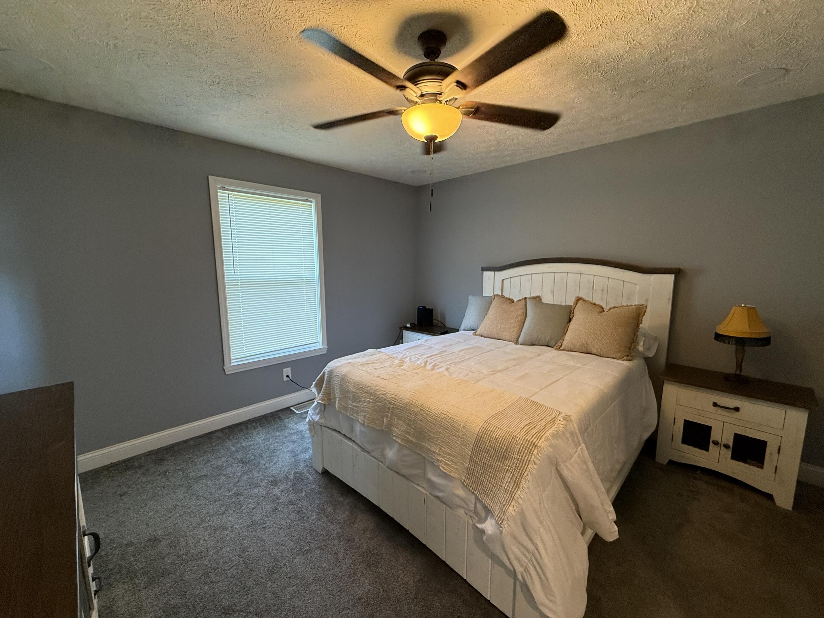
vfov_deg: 85.7
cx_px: 412
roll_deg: -0.1
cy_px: 309
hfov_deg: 102.1
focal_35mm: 14
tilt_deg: -7.1
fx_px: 333
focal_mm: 2.22
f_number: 2.2
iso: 250
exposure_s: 1/60
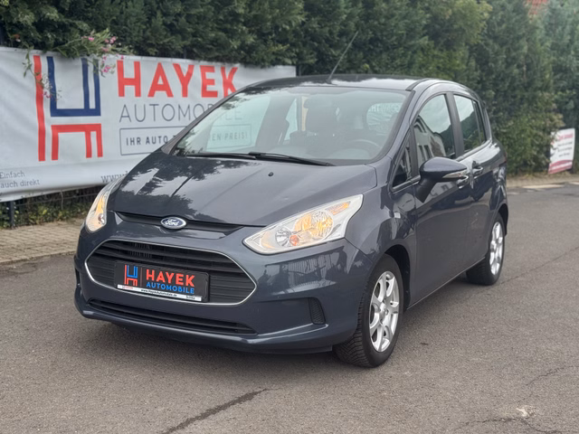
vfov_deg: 30.3
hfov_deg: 39.7
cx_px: 290
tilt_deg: -9.5
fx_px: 803
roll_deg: -0.2
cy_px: 217
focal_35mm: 48
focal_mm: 6.76
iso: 64
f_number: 1.78
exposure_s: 1/888
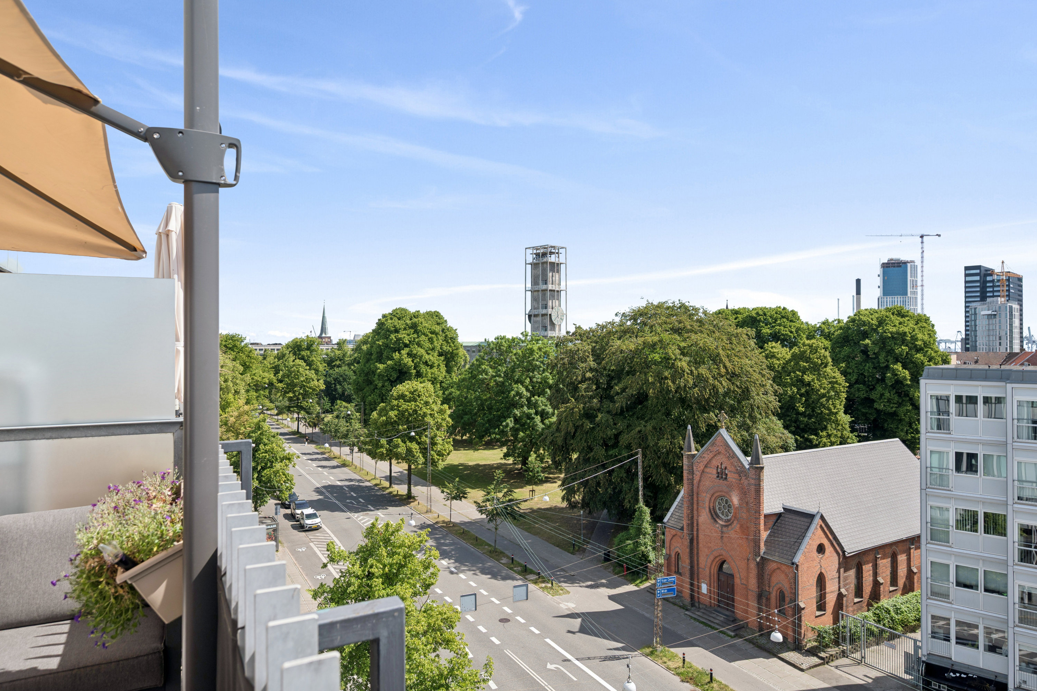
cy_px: 346
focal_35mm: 22
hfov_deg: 77.3
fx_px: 648
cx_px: 518
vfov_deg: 56.1
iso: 100
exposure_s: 1/500
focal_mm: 22.5
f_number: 6.3
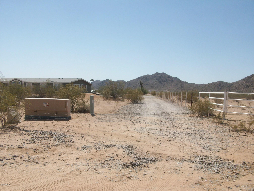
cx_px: 127
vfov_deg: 41.8
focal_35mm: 34
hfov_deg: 54.0
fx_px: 249
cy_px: 96
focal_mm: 5.7
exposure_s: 1/511
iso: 64
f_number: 5.5
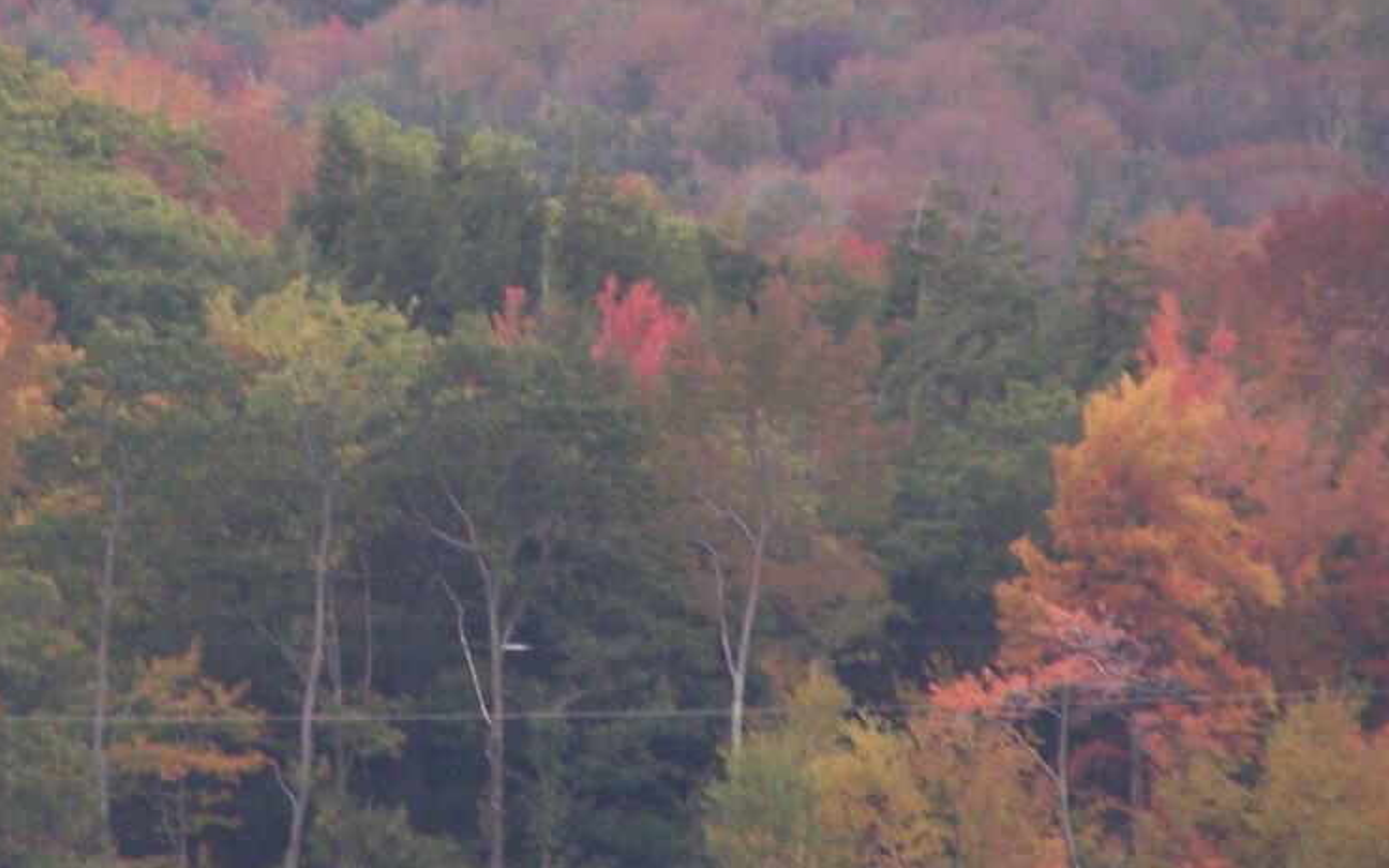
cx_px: 521
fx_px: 28086
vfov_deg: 1.8
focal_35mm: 742
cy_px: 395
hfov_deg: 2.8
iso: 140
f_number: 3.7
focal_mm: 63
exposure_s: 1/100
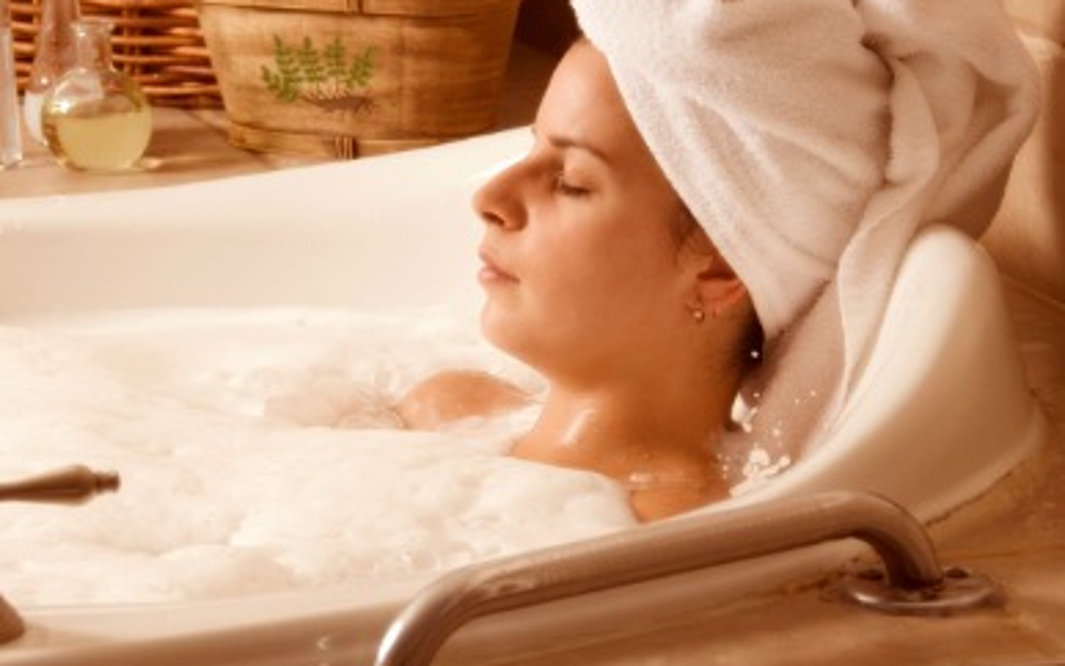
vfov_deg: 7.4
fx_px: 5161
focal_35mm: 178
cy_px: 211
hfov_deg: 11.8
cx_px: 297
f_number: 7.1
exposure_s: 1/250
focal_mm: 75
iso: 100
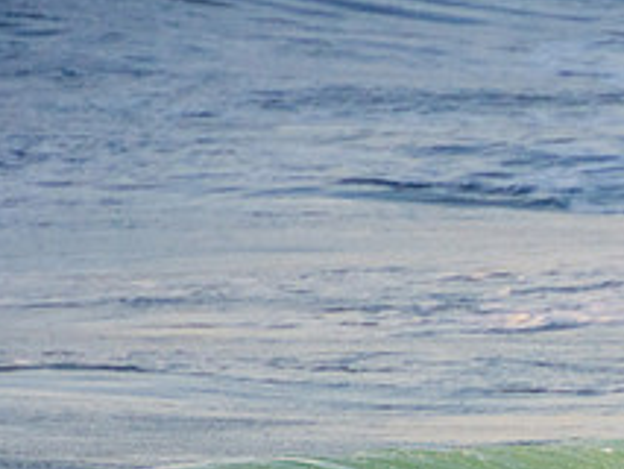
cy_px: 538
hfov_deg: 1.2
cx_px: 700
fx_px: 29291
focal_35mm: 1624
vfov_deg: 0.9
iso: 640
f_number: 5.6
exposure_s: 1/1250
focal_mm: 400
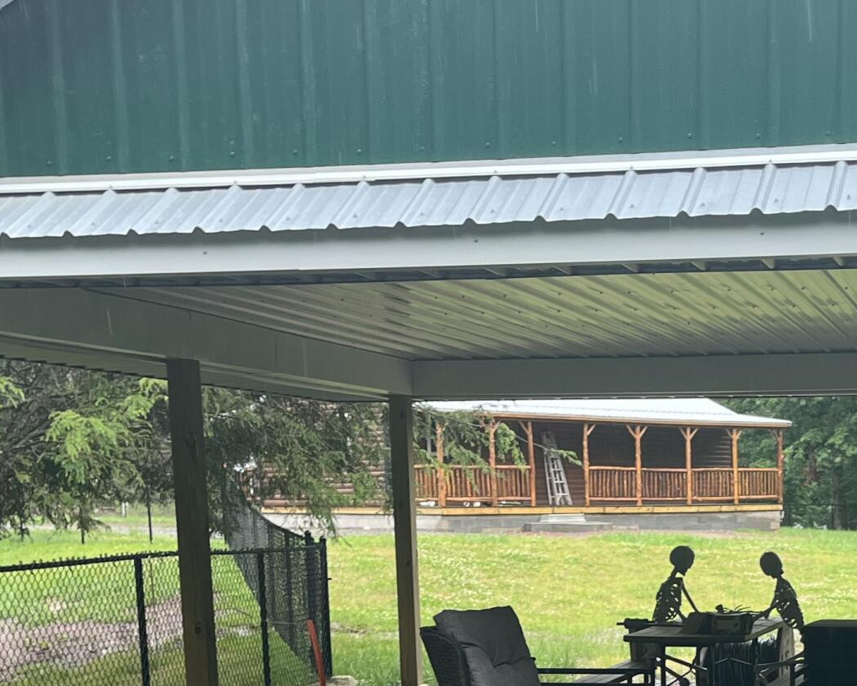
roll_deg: +0.9
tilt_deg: -12.1
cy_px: 911
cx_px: 652
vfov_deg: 19.3
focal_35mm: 73
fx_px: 1851
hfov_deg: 25.7
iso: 40
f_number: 1.6
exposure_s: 1/220
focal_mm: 5.1
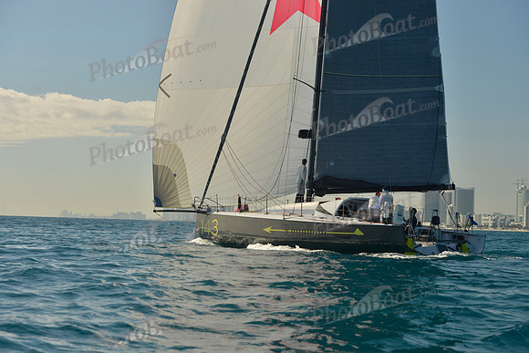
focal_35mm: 70
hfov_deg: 28.8
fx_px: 1029
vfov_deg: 19.5
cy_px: 176
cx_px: 264
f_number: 7.1
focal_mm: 70
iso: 200
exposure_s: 1/640
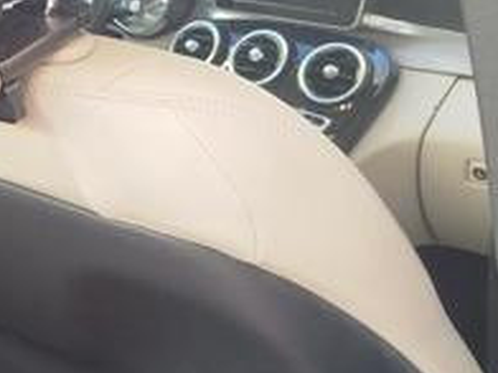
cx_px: -277
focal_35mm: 80
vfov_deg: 18.4
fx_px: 1151
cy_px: 250
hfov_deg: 20.4
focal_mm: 5.31
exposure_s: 1/50
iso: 80
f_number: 1.7
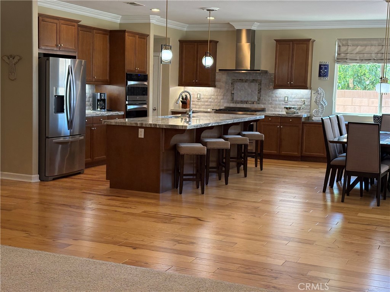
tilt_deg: -5.7
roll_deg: -1.1
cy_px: 146
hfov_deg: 36.8
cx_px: 195
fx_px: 586
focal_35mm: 52
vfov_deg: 28.0
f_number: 1.6
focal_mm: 5.96
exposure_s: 1/120
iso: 160
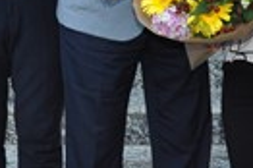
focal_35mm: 132
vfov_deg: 9.8
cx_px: 52
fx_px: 927
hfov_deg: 15.5
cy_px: -140
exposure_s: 1/200
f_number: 3.5
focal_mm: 18
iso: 360
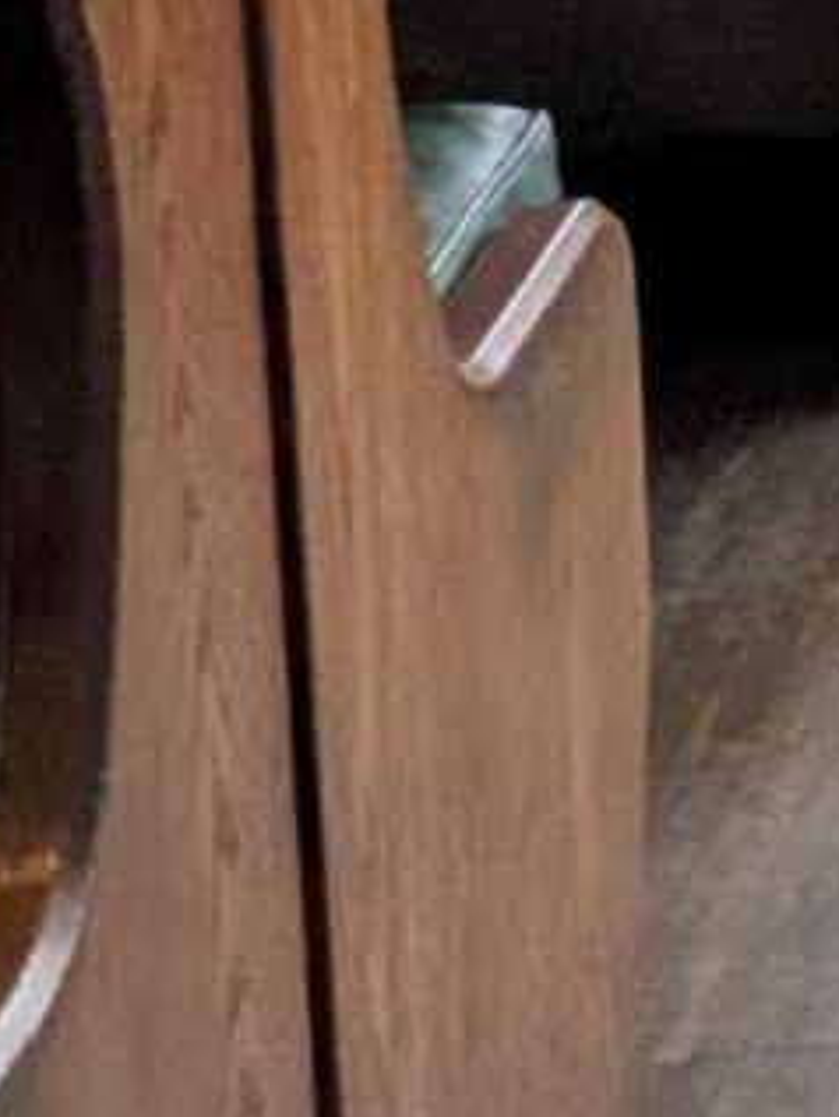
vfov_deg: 9.6
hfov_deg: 6.0
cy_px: -1061
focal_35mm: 194
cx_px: 3680
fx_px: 6265
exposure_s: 1/120
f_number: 1.68
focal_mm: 6.9
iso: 19
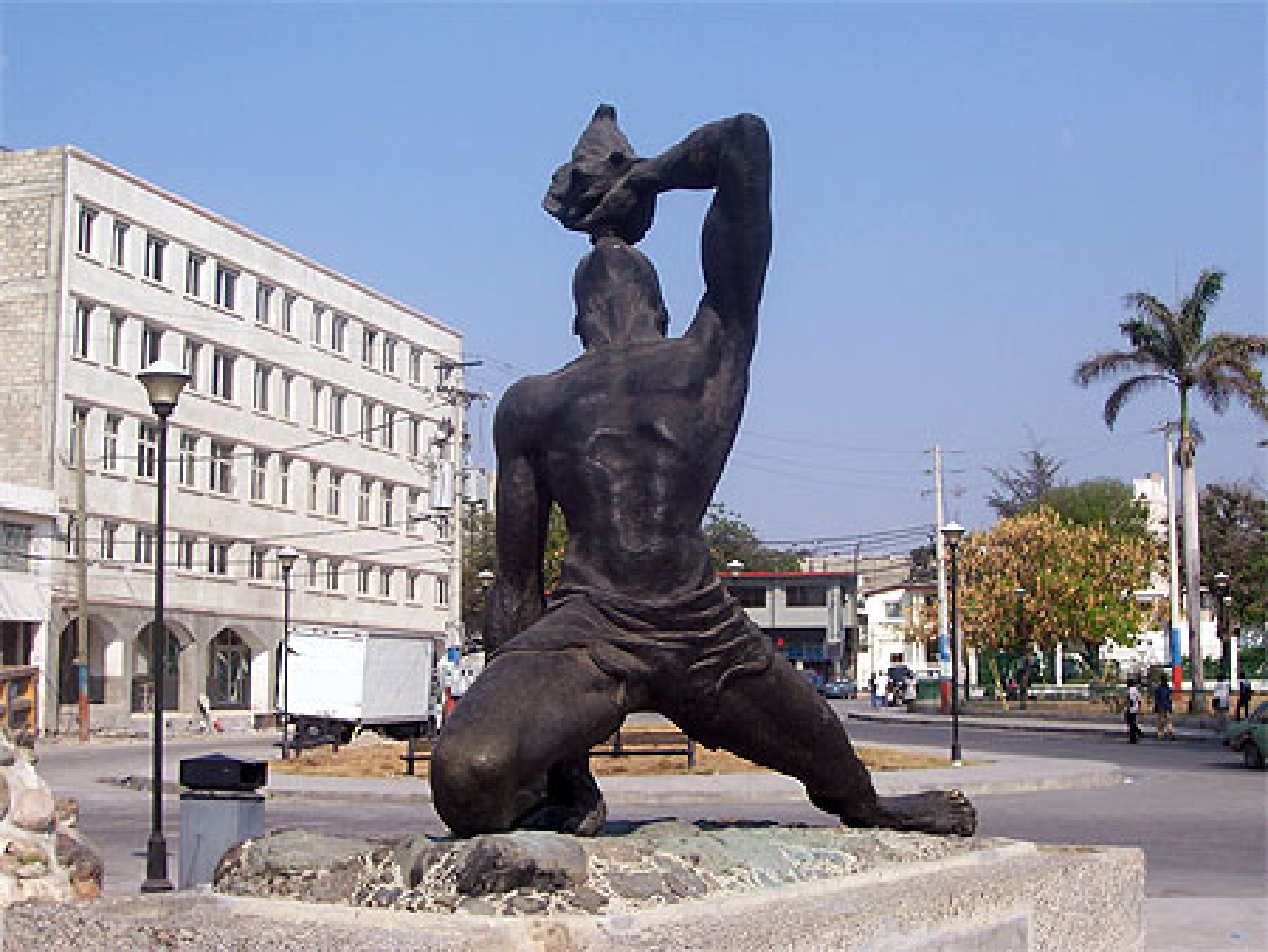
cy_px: 476
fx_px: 1942
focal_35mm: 53
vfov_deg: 27.5
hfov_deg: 36.2
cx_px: 634
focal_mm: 8.6
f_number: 6.7
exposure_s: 1/350
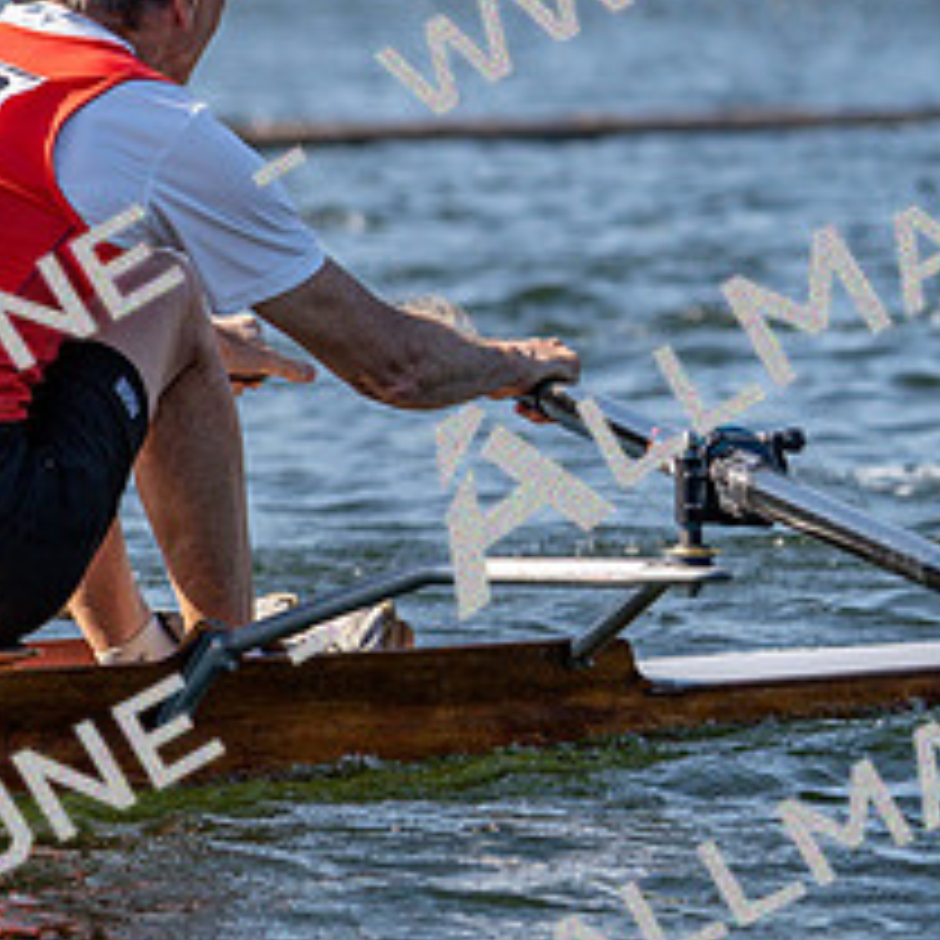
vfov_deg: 3.7
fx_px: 14501
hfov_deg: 3.7
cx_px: 49
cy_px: 191
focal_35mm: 472
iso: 320
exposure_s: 1/1600
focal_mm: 200
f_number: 5.6
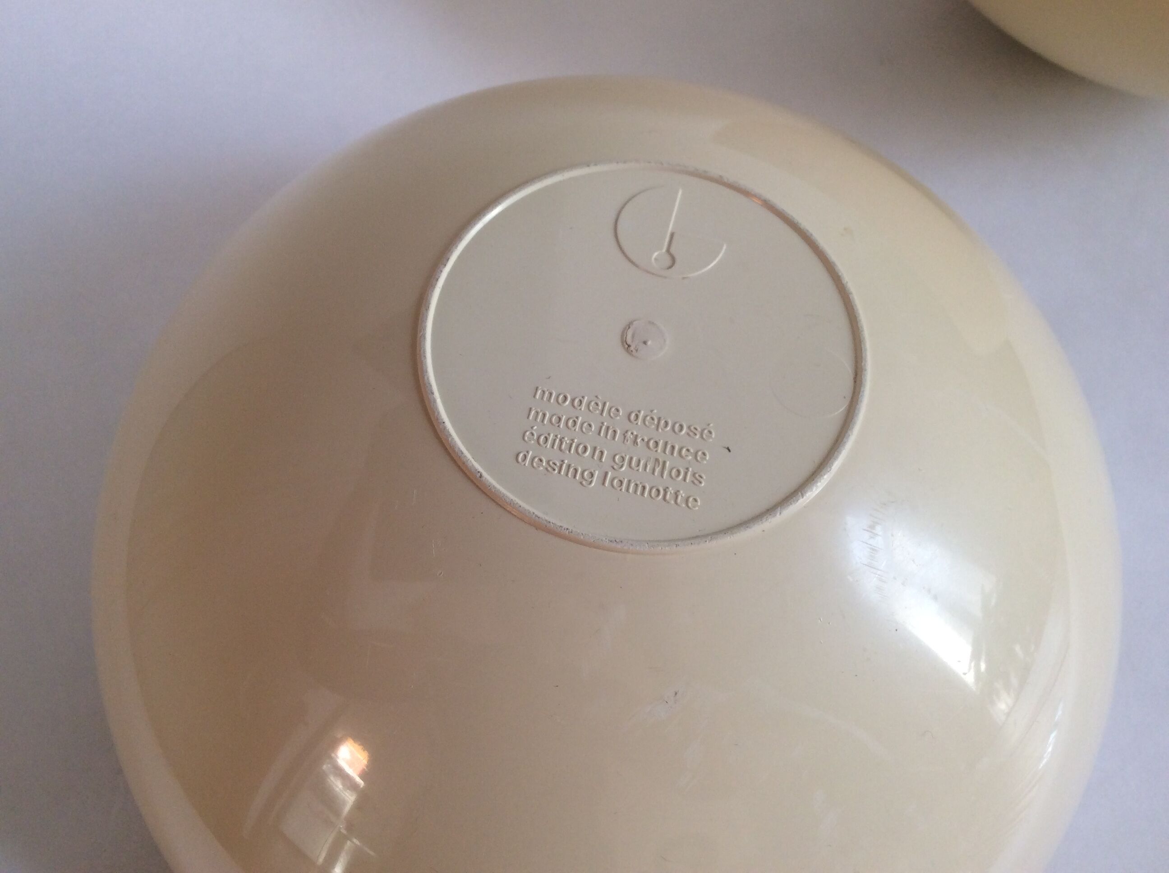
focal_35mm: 32
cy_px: 436
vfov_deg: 44.1
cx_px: 584
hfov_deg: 56.9
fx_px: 1079
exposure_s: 1/33
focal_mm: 3.3
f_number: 2.4
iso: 40
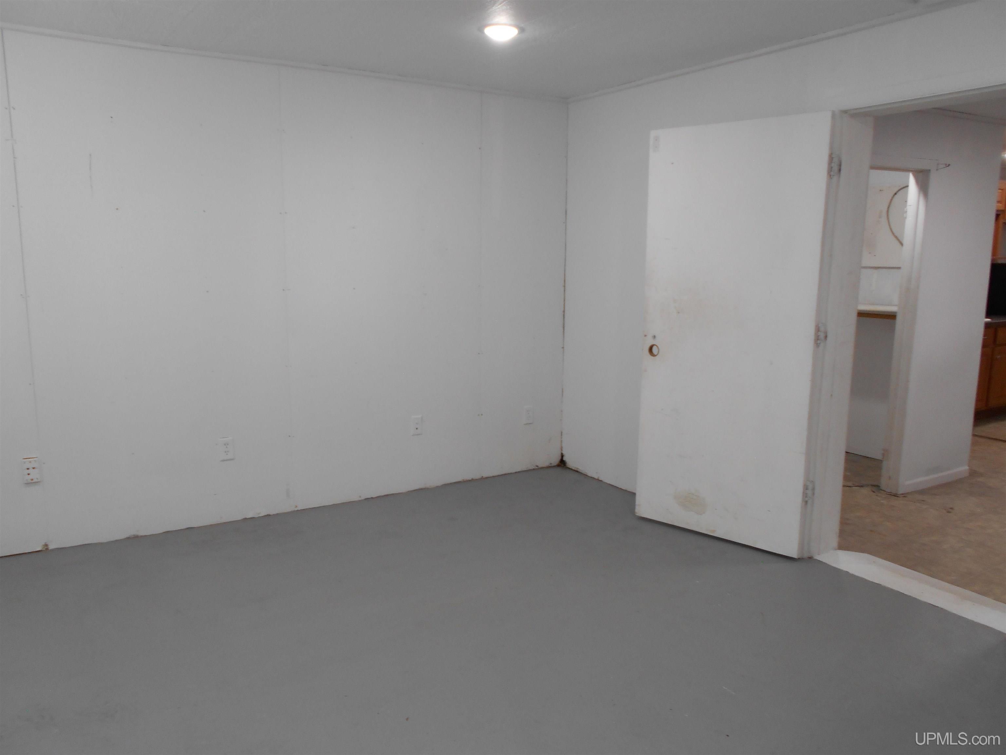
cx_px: 503
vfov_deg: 53.1
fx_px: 756
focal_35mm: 26
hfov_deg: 67.3
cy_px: 378
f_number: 3.2
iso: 160
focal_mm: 4.6
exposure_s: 1/30
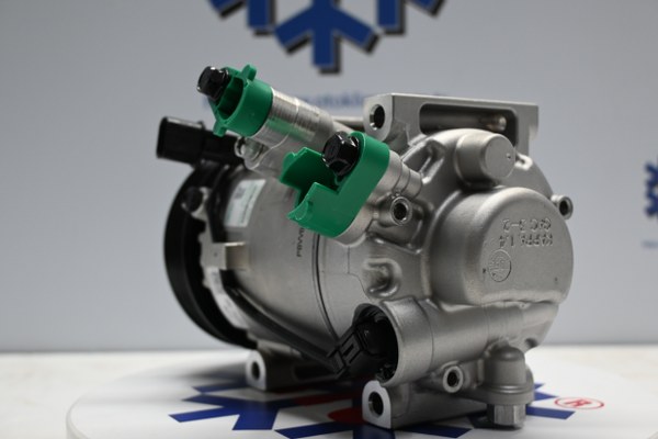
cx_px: 329
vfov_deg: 29.9
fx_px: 822
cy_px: 220
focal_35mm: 45
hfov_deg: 43.6
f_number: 4.8
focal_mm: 30
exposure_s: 1/50
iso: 450
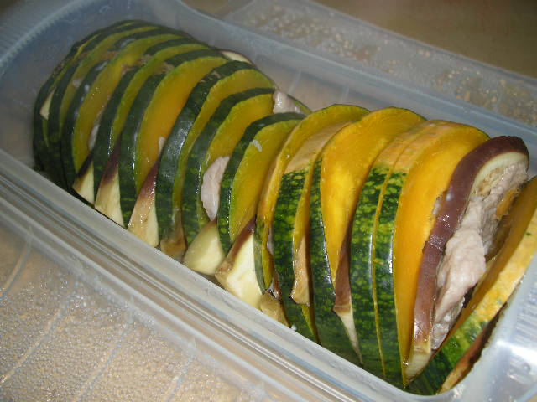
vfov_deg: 38.7
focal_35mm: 37
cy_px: 201
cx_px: 268
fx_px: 574
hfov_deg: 50.1
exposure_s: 1/60
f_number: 8
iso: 64
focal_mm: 7.9
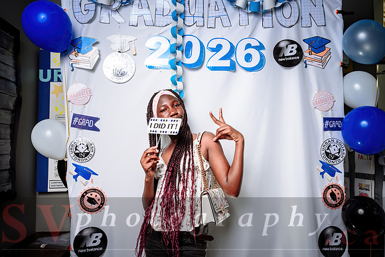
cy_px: 128
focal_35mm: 28
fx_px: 305
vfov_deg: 45.7
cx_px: 192
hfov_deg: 64.5
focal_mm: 28.5
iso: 80
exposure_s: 1/200
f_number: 4.5
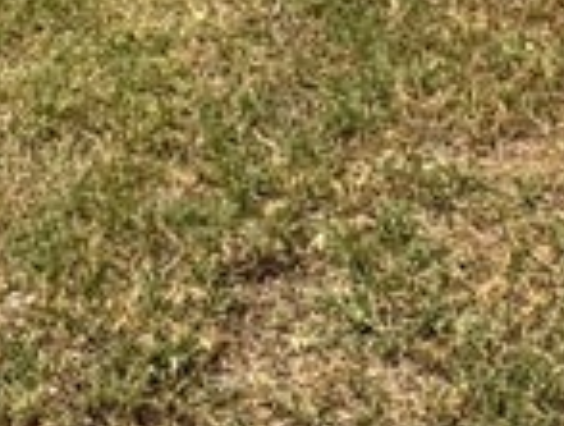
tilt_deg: -6.4
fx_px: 1323
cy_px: -476
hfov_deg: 24.0
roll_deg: -1.5
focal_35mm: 81
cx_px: 232
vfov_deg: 14.5
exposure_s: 1/2985
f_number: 2.2
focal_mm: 2.22
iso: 50
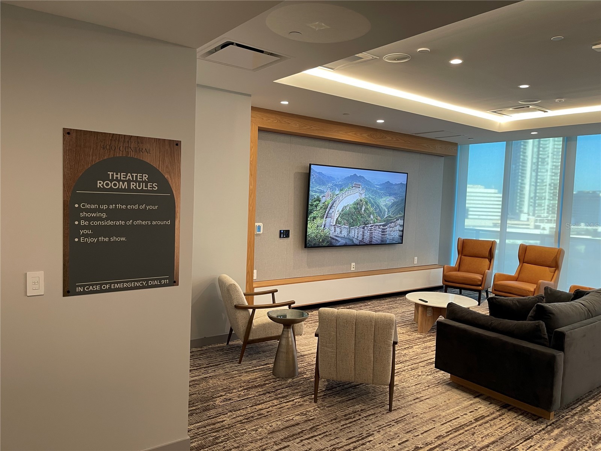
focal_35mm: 25
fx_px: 434
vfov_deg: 54.9
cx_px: 300
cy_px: 226
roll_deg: -1.9
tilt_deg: -3.7
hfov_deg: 69.4
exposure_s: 1/60
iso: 125
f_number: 1.6
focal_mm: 5.1
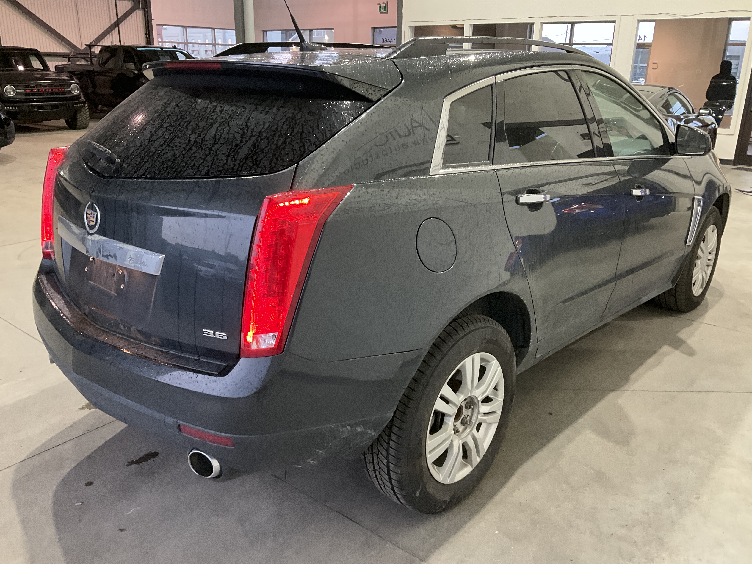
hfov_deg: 61.7
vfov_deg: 48.2
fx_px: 630
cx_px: 376
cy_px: 282
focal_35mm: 29
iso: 250
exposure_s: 1/60
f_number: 1.8
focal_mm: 3
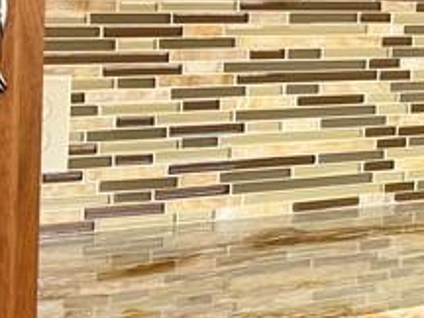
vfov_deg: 12.9
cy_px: 27
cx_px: 797
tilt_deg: -4.7
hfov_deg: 14.8
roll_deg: -3.9
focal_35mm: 114
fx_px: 1396
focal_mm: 6.76
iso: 250
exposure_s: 1/60
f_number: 1.78
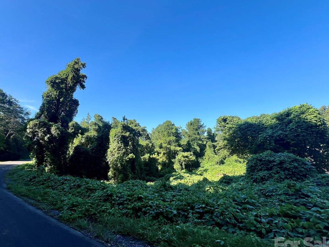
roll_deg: +1.6
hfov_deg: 93.5
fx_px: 152
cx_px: 135
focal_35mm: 16
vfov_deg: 78.1
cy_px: 124
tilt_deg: +11.4
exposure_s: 1/774
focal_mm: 1.57
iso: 32
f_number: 1.8
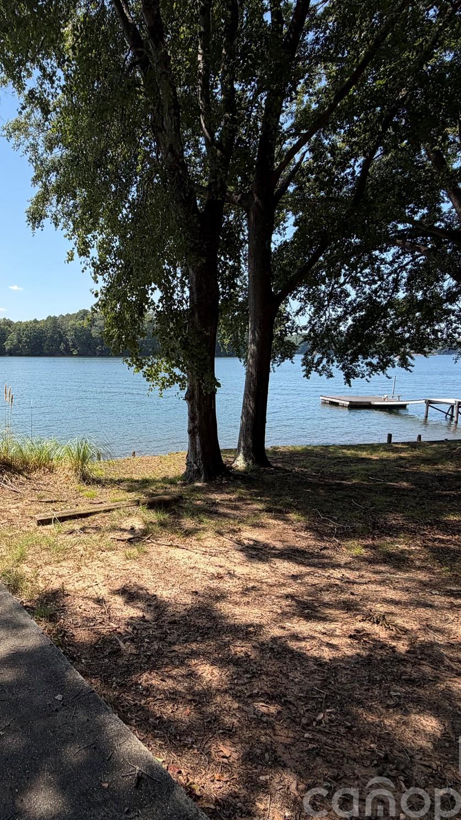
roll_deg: +0.9
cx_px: 70
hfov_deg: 49.4
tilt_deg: -9.1
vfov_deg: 83.8
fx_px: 456
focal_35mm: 21
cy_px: 421
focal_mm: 2.22
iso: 25
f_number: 2.2
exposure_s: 1/770
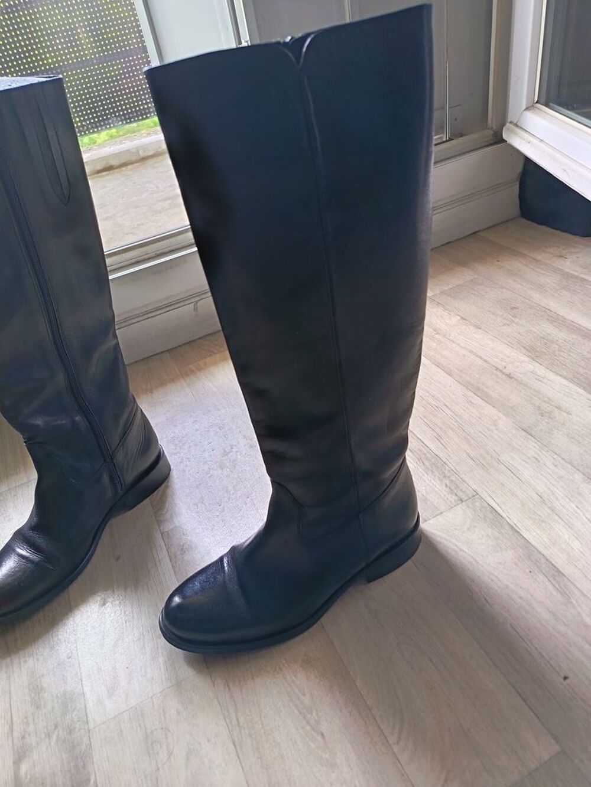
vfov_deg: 71.6
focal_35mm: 24
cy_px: 394
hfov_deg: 56.8
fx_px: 546
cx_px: 296
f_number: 1.75
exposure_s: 1/50
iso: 433
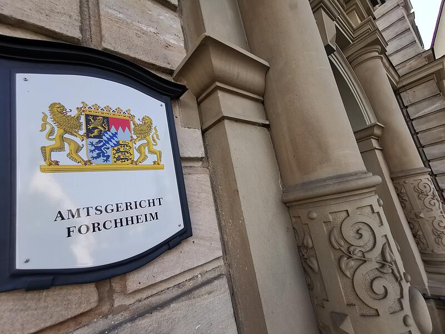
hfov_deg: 94.5
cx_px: 222
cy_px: 167
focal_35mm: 16
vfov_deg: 78.1
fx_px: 206
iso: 50
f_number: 2.2
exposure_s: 1/212
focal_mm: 2.35
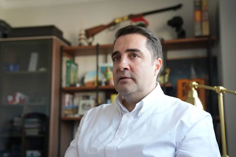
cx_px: 118
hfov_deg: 42.8
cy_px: 78
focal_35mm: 46
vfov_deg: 29.2
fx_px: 301
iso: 320
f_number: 2.8
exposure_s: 1/160
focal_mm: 46
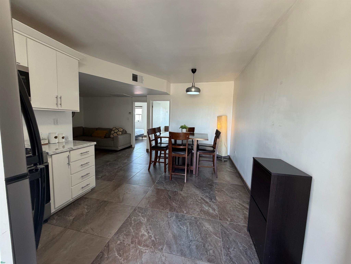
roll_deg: -1.6
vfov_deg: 85.7
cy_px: 132
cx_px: 176
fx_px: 142
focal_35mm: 14
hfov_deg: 102.1
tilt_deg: -6.1
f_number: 2.2
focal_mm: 2.22
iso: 250
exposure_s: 1/120
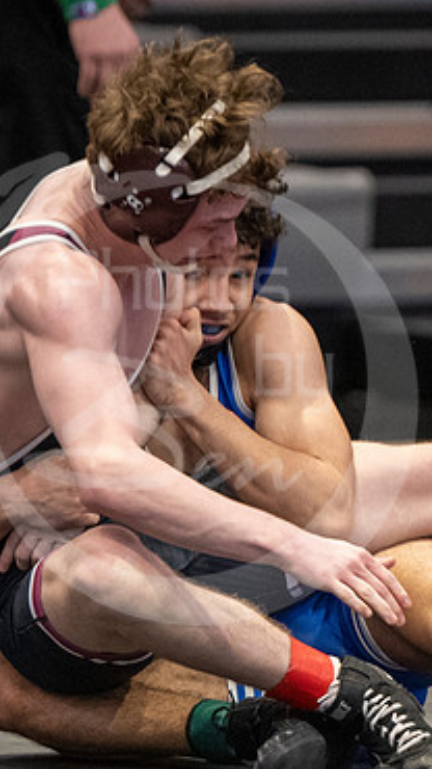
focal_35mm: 593
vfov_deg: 3.6
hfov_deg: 2.0
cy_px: 677
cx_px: 169
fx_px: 12082
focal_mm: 170
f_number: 2.8
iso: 3200
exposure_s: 1/1000
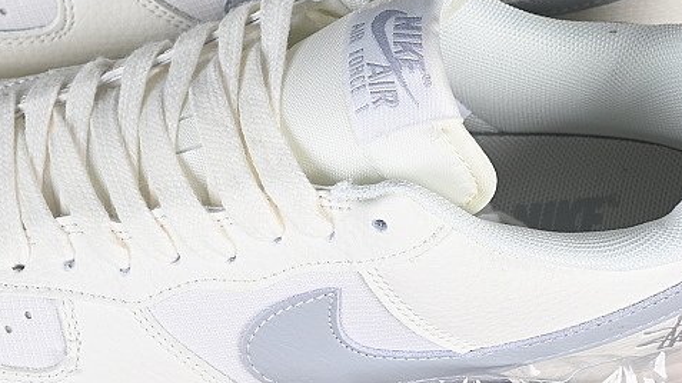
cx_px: 263
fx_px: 3218
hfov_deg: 12.1
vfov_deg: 6.8
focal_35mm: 178
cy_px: 99
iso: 160
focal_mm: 50
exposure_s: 1/60
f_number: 8
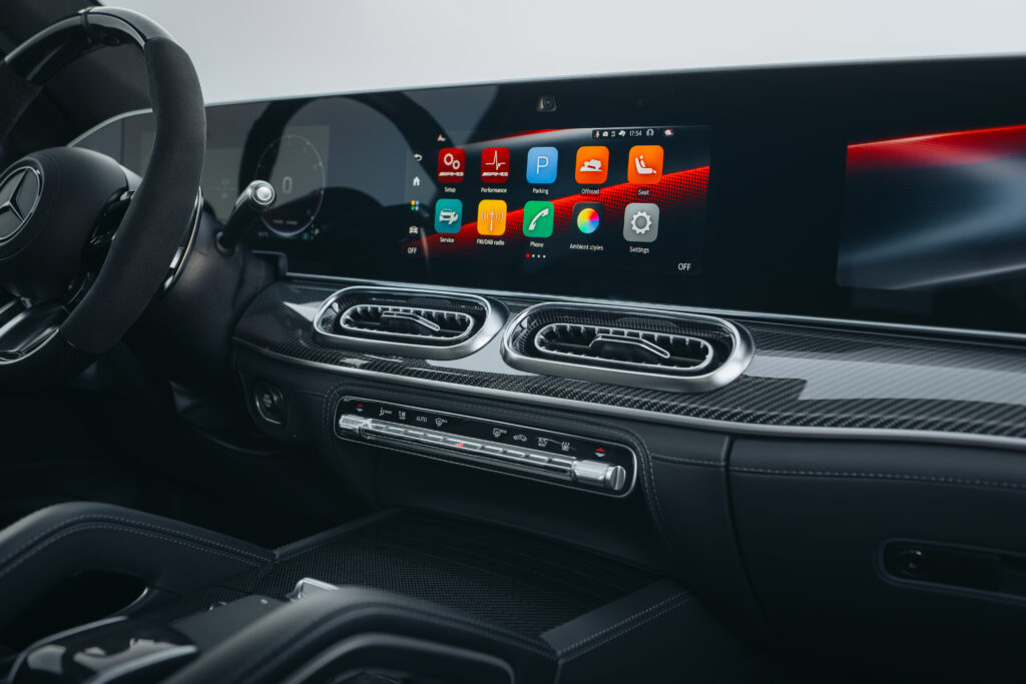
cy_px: 342
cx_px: 513
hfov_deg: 54.4
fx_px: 998
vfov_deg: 37.9
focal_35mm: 35
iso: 100
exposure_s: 1/80
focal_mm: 35
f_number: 3.5
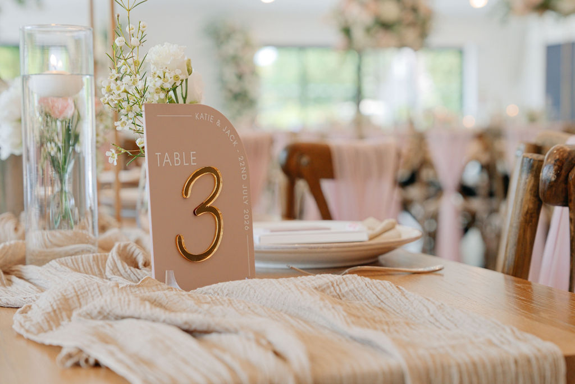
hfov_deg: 32.9
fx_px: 974
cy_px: 192
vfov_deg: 22.3
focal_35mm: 61
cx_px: 288
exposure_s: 1/250
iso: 1000
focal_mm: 61
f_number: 4
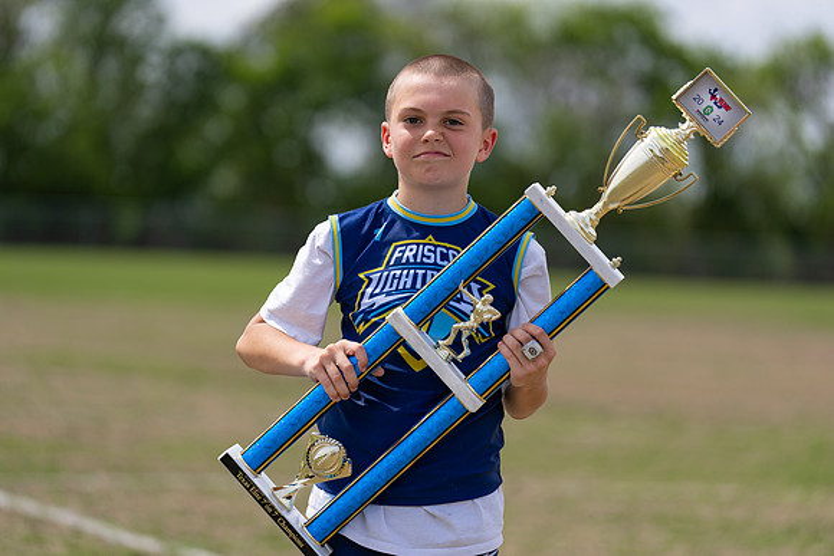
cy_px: 278
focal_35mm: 138
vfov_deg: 9.9
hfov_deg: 14.9
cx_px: 417
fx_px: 3198
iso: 100
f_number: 2.8
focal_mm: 138
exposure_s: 1/2000
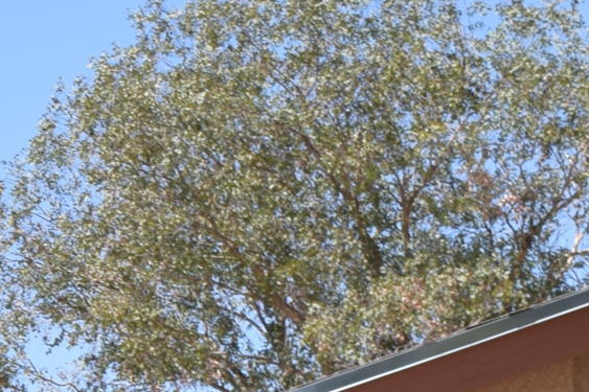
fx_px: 3140
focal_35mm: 192
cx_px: -675
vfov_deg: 6.9
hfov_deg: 9.8
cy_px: 840
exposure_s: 1/200
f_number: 9
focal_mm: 24
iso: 100
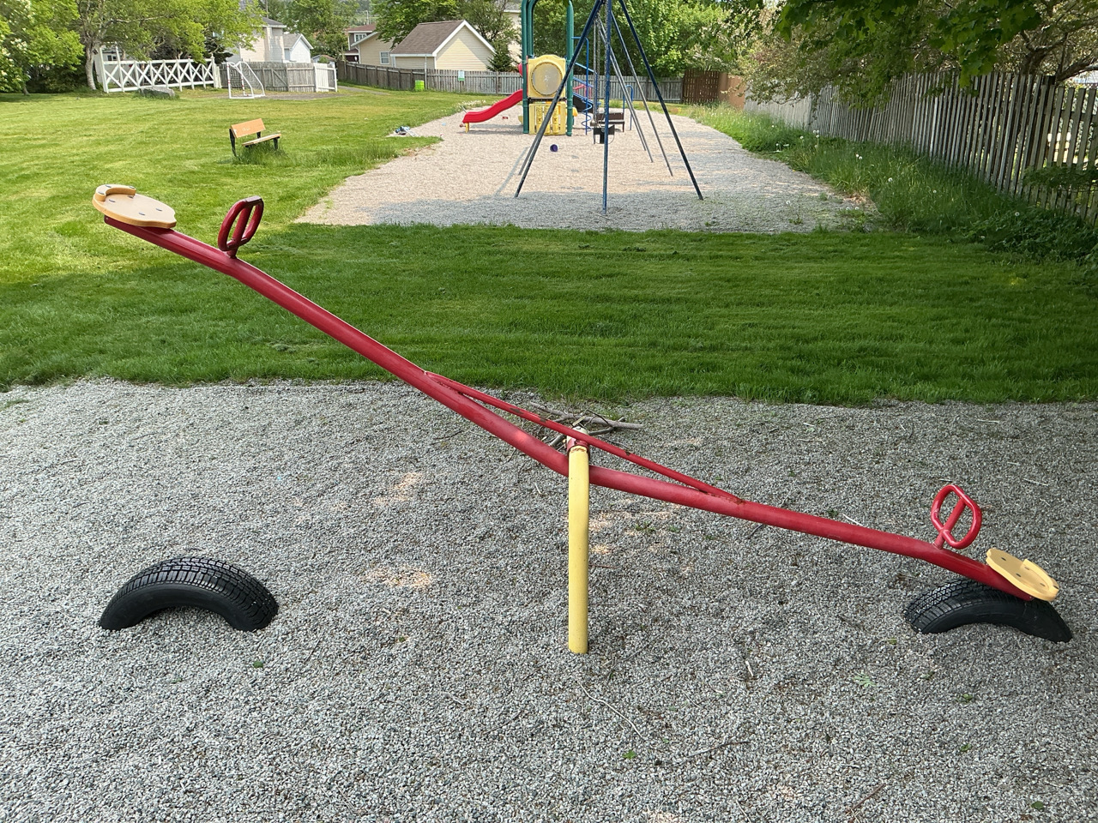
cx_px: 549
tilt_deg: -20.6
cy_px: 412
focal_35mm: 29
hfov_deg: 61.7
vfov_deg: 48.2
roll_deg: +0.6
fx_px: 920
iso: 25
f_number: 1.8
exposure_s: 1/478
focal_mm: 3
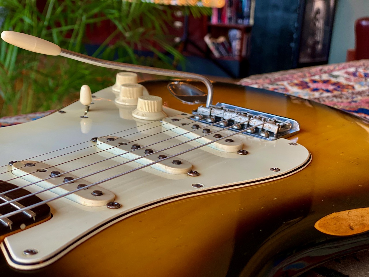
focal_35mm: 52
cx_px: 184
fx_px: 554
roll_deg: -3.7
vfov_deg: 28.0
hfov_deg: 36.8
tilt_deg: -18.5
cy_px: 138
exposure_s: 1/100
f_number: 2
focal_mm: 6
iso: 80
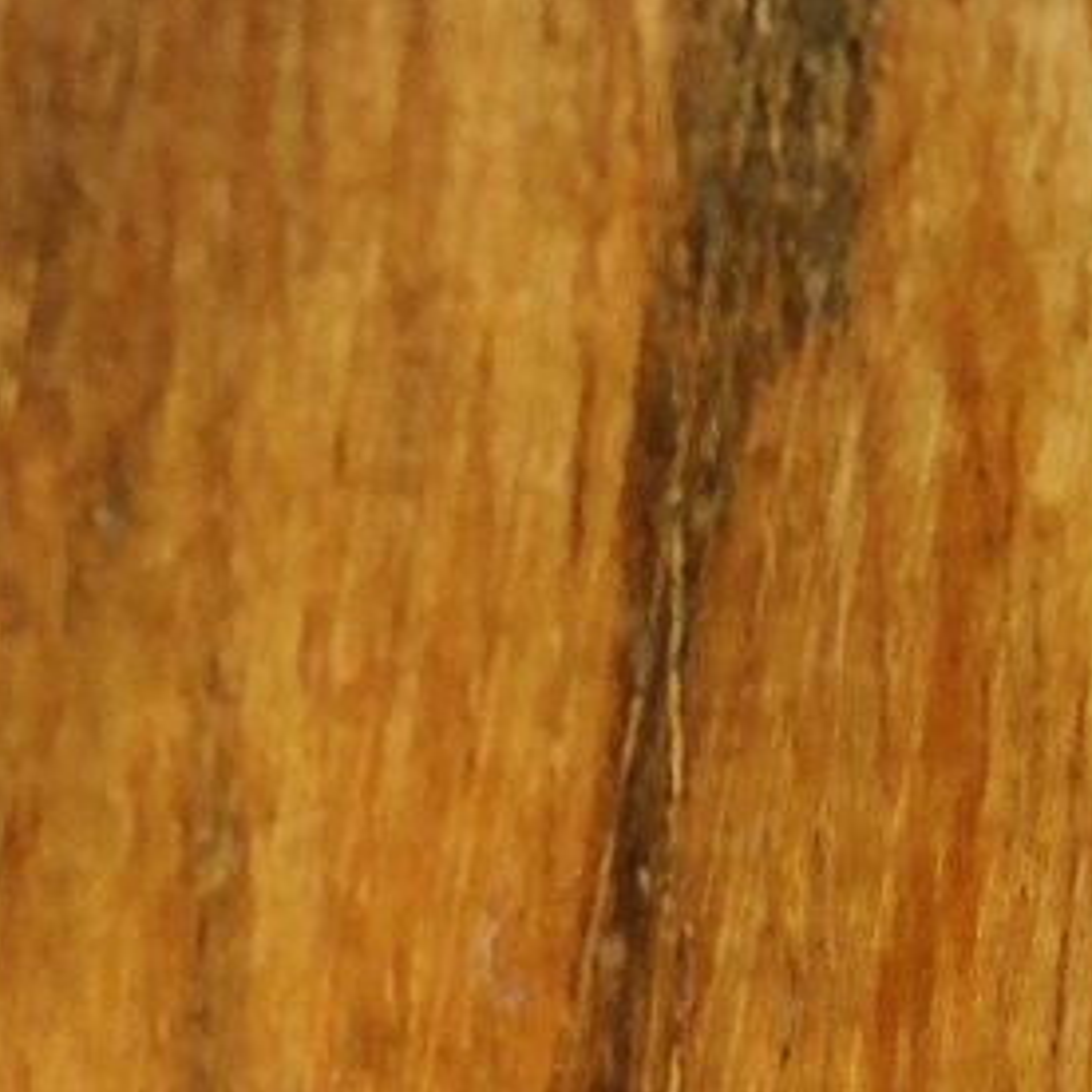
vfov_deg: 5.7
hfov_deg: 6.2
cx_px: -115
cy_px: 3407
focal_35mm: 282
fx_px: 10065
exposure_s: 1/30
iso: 1600
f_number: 5.6
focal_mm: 35
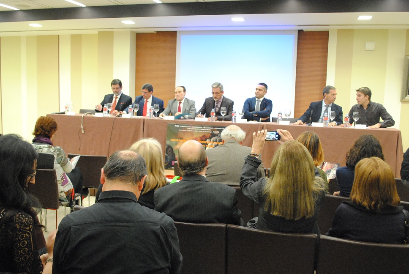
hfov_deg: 57.2
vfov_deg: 40.1
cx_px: 204
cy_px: 137
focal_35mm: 33
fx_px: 375
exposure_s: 1/30
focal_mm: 22
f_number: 4
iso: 1600
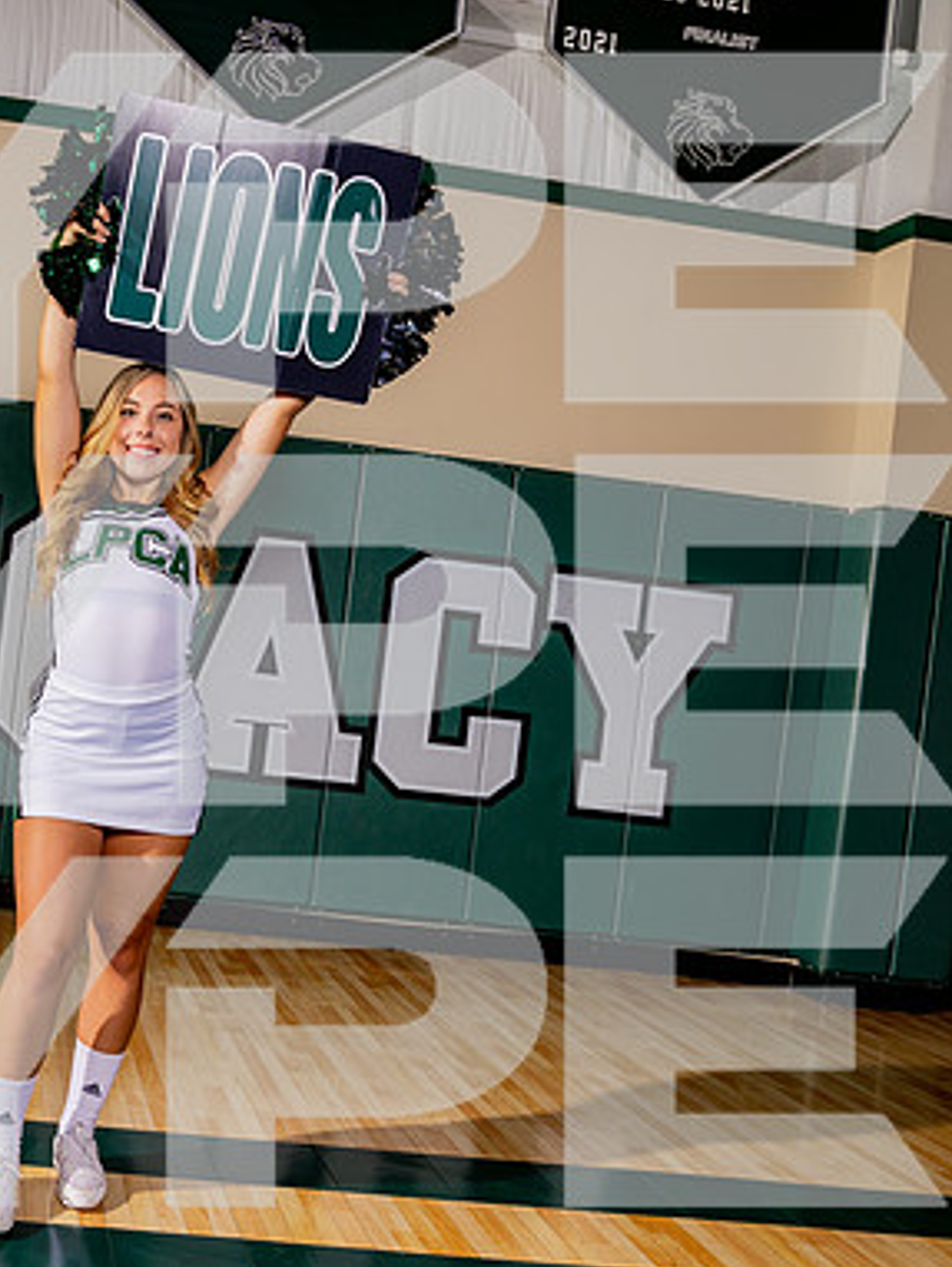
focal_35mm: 35
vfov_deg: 52.6
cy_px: 632
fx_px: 1282
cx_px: 113
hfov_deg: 38.2
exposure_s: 1/250
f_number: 9
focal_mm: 24
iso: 200
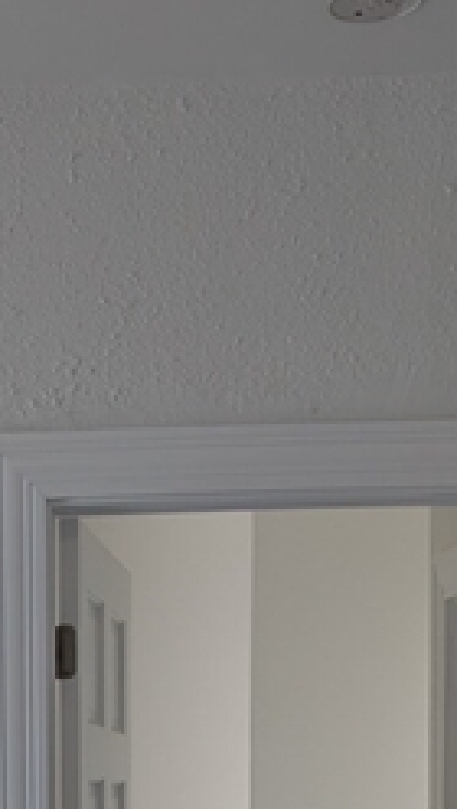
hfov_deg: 14.4
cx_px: -104
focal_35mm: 81
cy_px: 1008
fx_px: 1740
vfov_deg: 23.6
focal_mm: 6.9
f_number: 1.68
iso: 21
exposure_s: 1/187
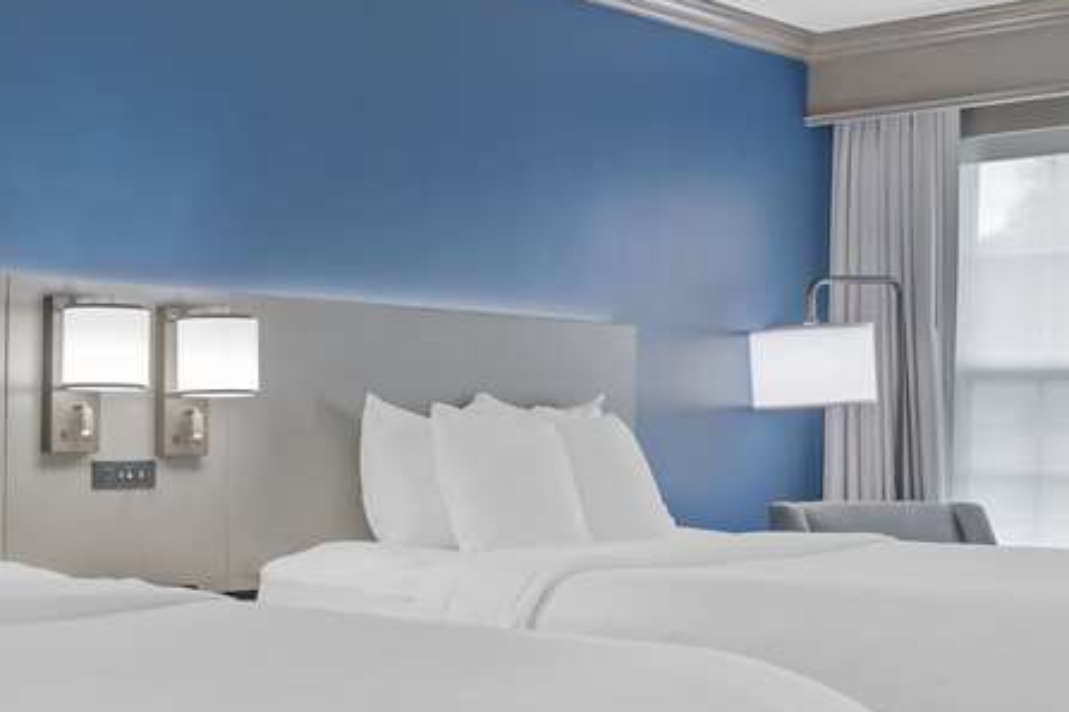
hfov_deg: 35.3
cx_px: 249
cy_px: 452
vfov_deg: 24.5
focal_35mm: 55
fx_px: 1633
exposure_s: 1/5
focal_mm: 24
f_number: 10
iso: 400
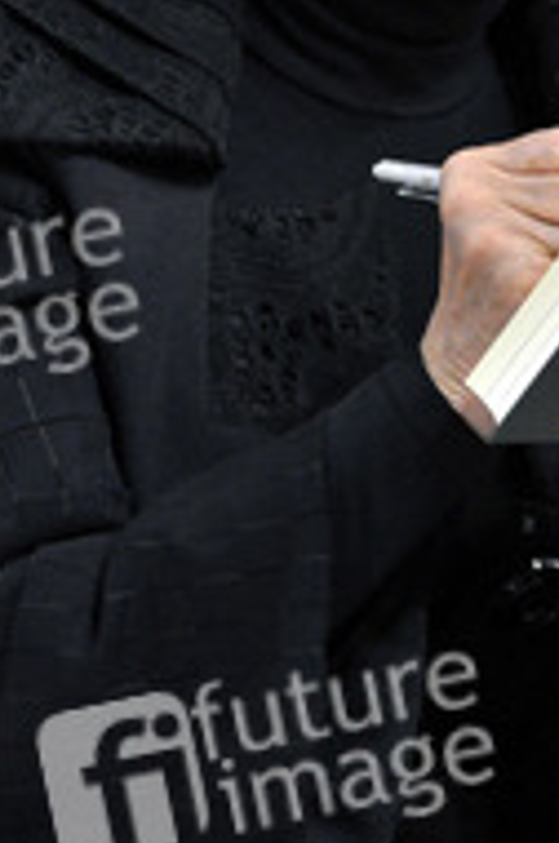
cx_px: 395
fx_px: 9234
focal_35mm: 395
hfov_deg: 3.5
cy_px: 93
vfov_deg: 5.2
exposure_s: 1/160
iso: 2500
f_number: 5.6
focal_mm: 125
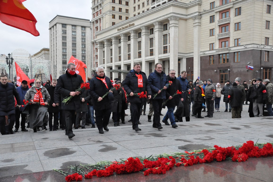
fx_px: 250
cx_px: 136
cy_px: 91
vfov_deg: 39.9
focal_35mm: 33
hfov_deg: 57.3
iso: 3200
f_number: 8
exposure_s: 1/250
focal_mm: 22
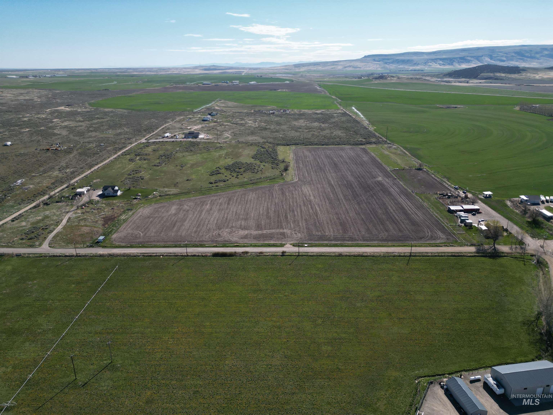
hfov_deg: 71.6
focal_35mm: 24
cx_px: 276
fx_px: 383
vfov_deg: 56.8
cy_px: 208
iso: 140
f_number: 1.7
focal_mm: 6.72
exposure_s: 1/4000
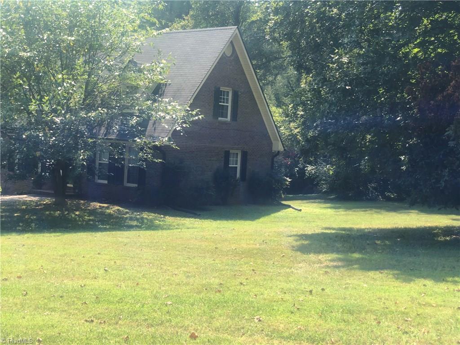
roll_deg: -2.4
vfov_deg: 28.0
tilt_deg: -2.7
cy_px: 172
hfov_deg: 36.8
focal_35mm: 52
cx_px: 230
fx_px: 691
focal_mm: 6
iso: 16
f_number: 2.4
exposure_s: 1/190
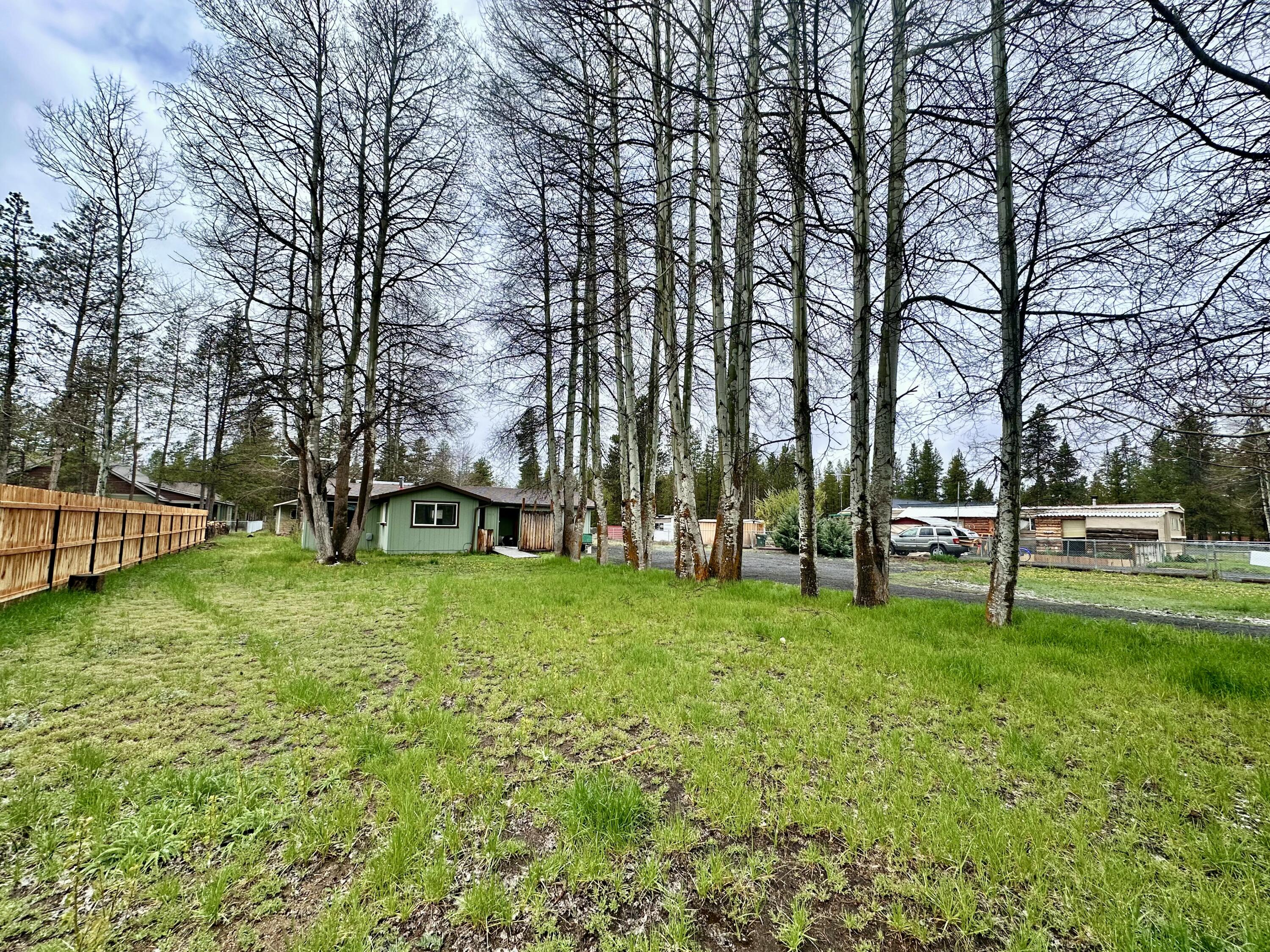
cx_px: 635
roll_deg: -1.1
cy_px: 476
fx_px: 514
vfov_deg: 85.7
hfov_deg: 102.1
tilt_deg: +5.2
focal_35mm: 14
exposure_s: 1/1319
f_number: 2.2
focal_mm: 2.22
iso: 50
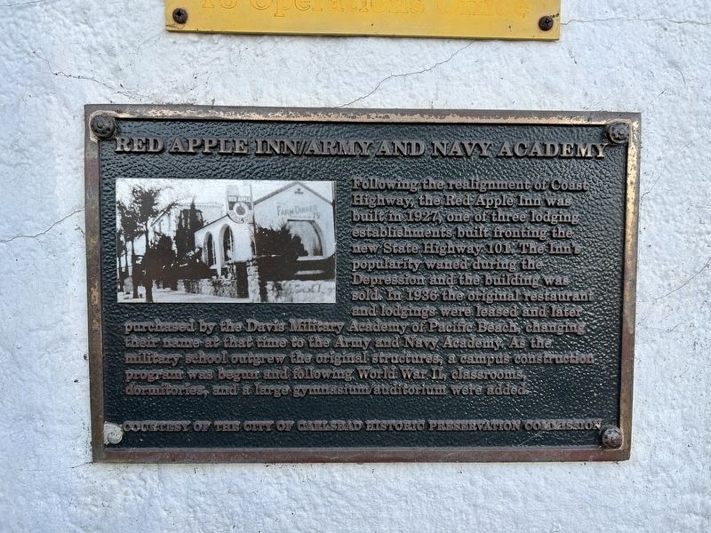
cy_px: 266
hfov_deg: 67.3
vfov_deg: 53.1
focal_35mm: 26
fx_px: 534
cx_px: 356
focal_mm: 5.7
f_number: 1.5
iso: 40
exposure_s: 1/169
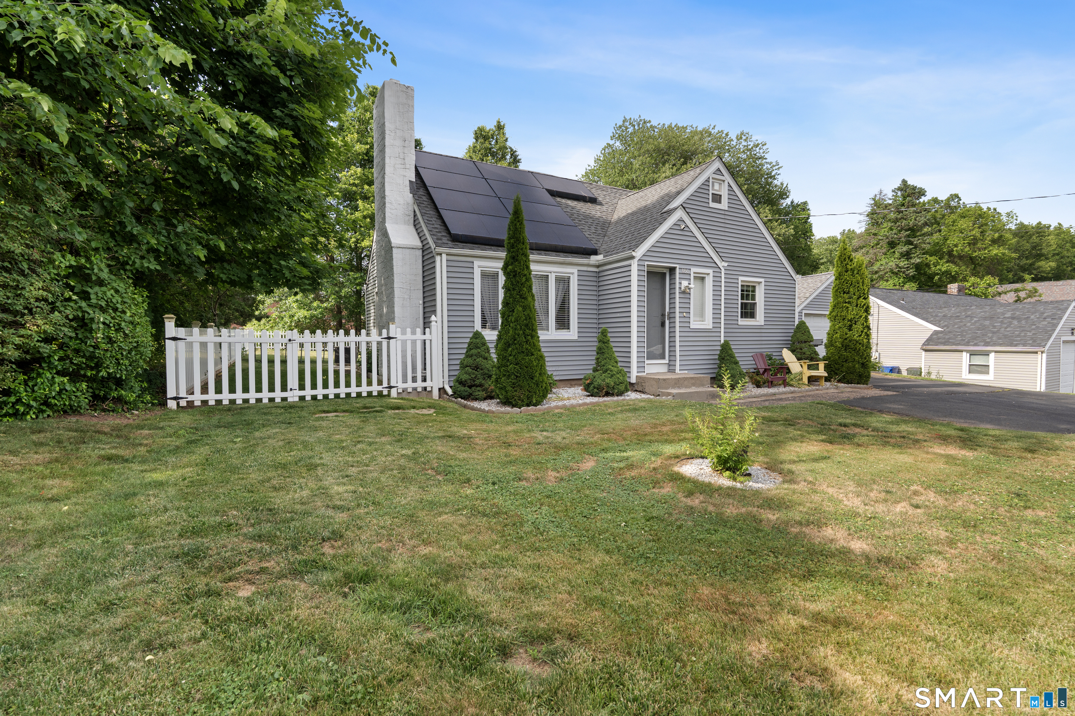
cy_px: 358
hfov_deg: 96.7
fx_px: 478
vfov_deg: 73.7
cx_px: 538
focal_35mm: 16
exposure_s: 1/320
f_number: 8
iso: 400
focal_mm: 16
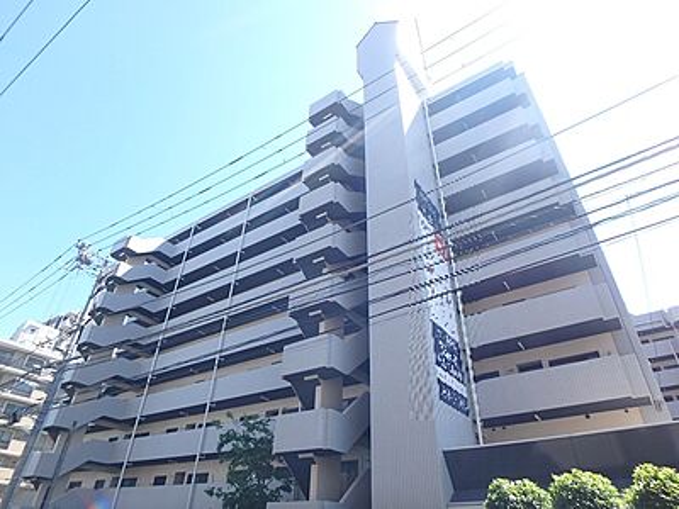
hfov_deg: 79.0
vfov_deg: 63.4
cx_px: 340
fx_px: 412
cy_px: 254
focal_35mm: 21
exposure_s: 1/400
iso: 125
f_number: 3.5
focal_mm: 3.7
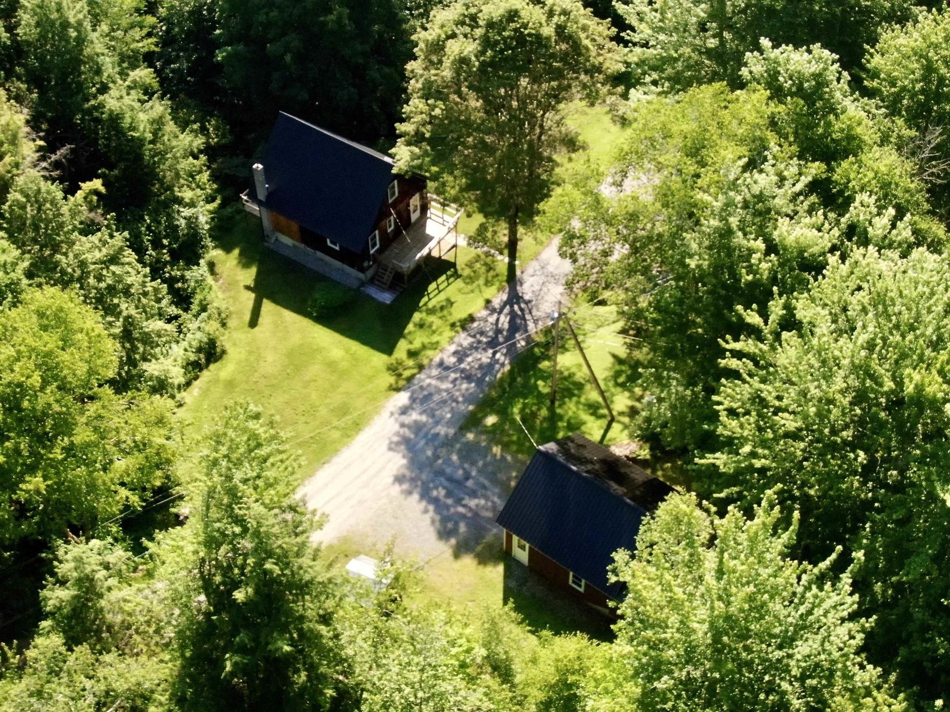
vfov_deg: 30.3
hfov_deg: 39.7
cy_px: 356
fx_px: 1317
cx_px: 475
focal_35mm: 48
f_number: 3.8
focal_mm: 8.6
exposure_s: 1/1250
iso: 800
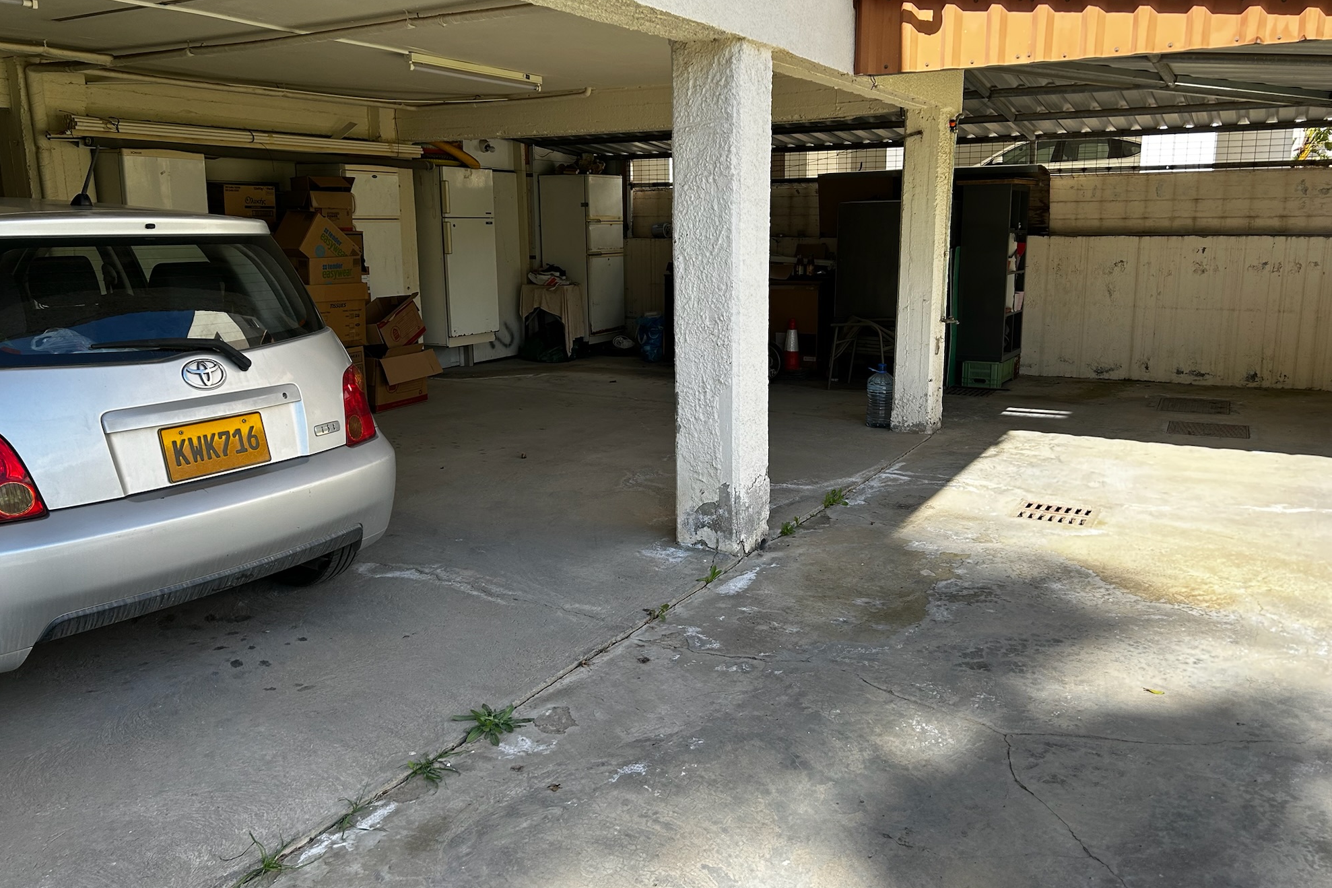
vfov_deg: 46.4
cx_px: 666
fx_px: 1036
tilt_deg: -10.0
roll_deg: +0.8
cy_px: 423
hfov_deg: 65.5
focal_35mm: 28
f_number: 1.5
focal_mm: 5.7
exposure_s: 1/1183
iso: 50
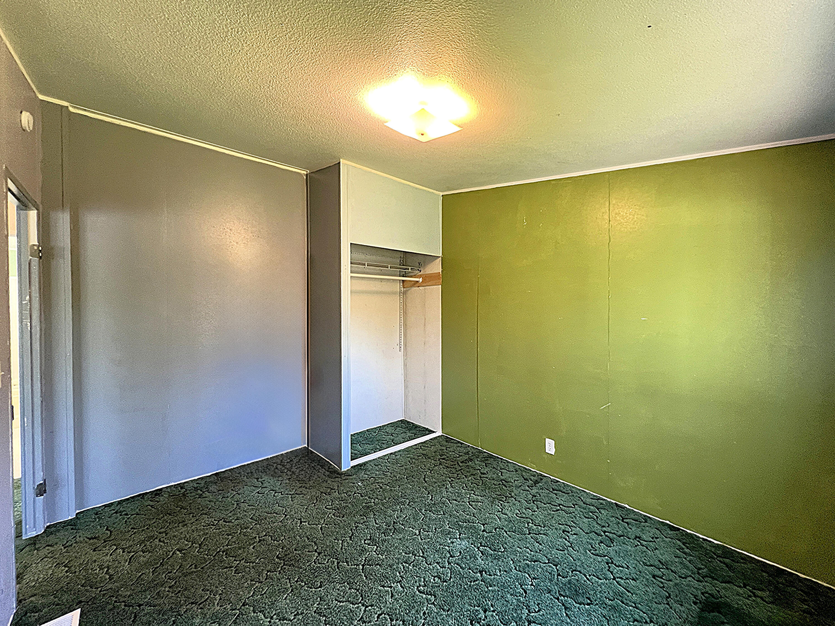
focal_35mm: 13
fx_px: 314
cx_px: 418
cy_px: 313
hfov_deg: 106.2
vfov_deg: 89.9
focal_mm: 1.57
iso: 250
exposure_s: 1/60
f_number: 1.8
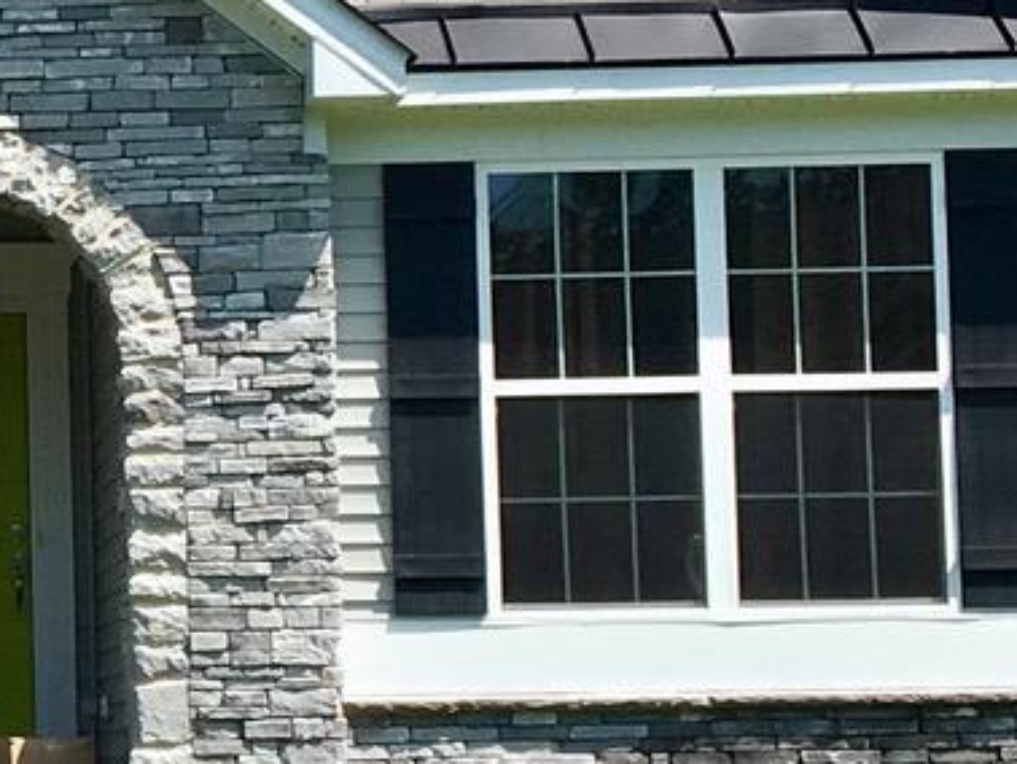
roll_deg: +1.8
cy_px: 401
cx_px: -511
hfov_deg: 12.0
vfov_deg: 9.5
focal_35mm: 157
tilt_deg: +5.9
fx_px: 4616
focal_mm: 4.15
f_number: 2.2
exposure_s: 1/1425
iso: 25
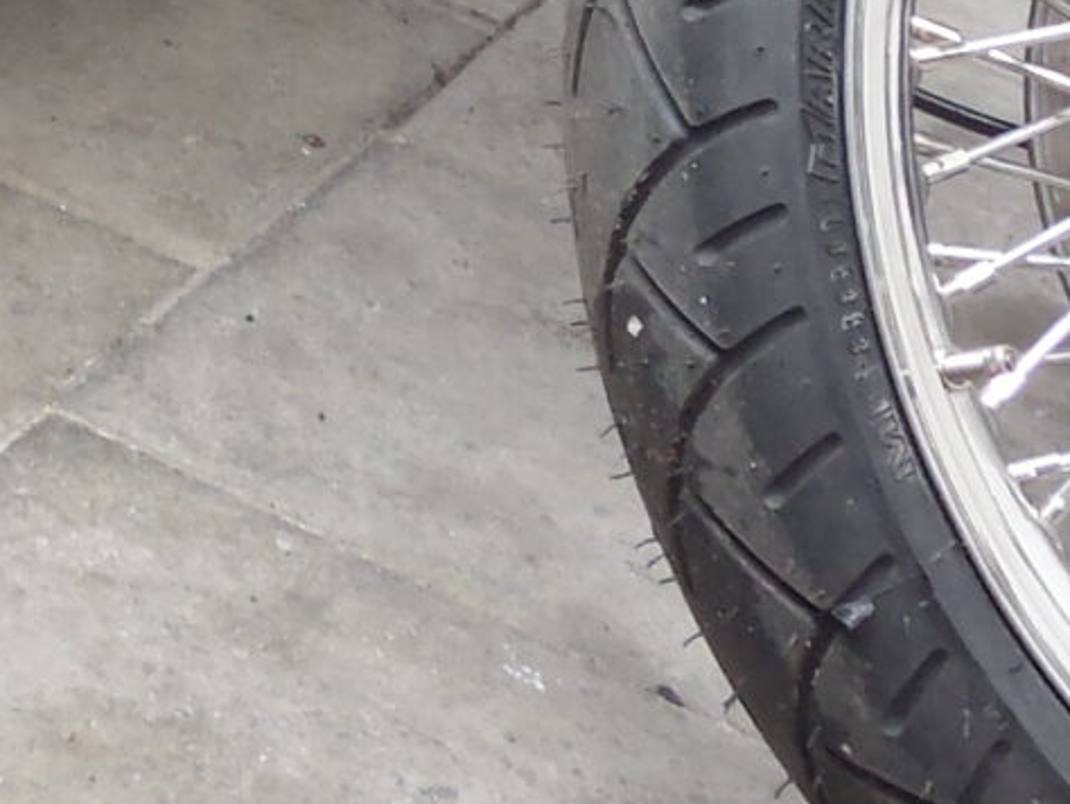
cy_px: -915
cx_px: -147
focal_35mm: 135
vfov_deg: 10.0
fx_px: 4175
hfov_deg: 14.2
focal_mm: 4.5
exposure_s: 1/30
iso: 160
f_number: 3.3
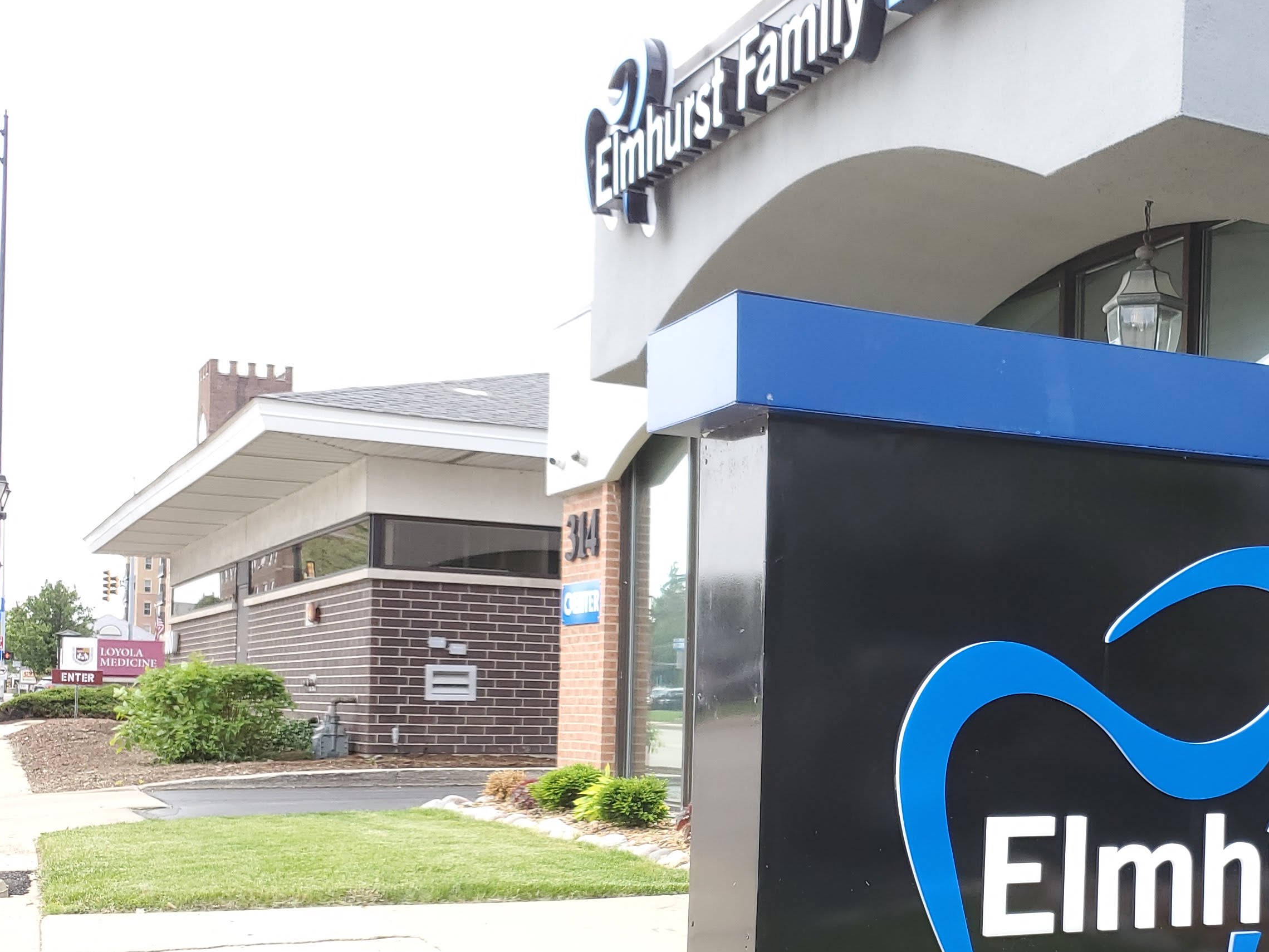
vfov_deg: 31.1
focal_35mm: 46
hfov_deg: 39.9
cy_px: 689
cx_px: 976
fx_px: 1686
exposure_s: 1/750
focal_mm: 4.3
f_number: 1.5
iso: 50
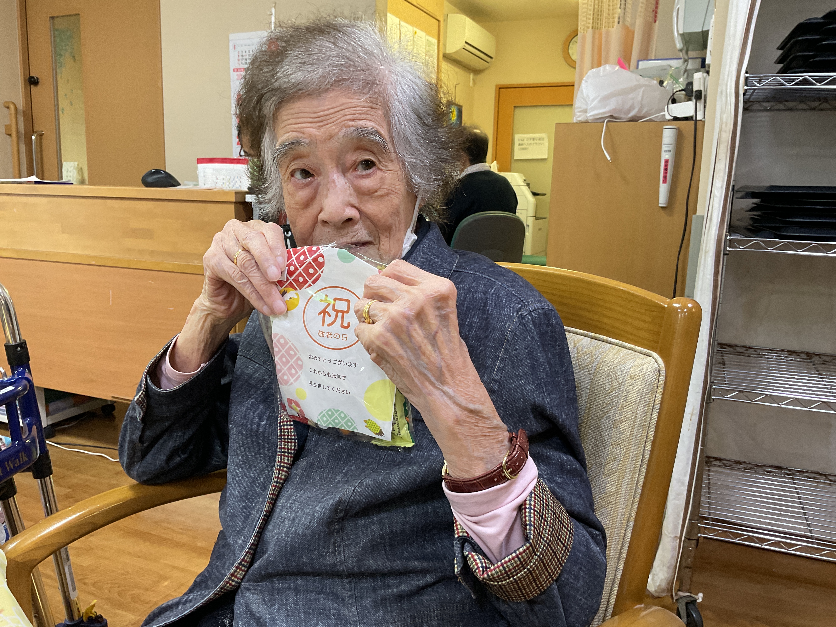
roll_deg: -1.3
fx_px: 700
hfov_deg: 61.7
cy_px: 314
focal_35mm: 29
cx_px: 418
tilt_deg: -11.1
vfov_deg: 48.2
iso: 100
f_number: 1.8
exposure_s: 1/60
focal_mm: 3
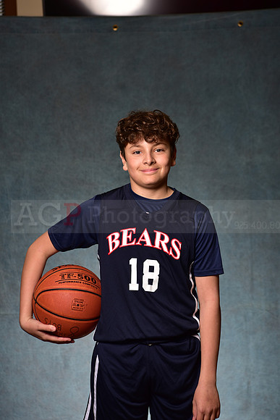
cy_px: 210
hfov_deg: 19.5
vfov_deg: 28.8
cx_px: 140
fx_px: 816
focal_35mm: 70
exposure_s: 1/200
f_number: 5
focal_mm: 70
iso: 100
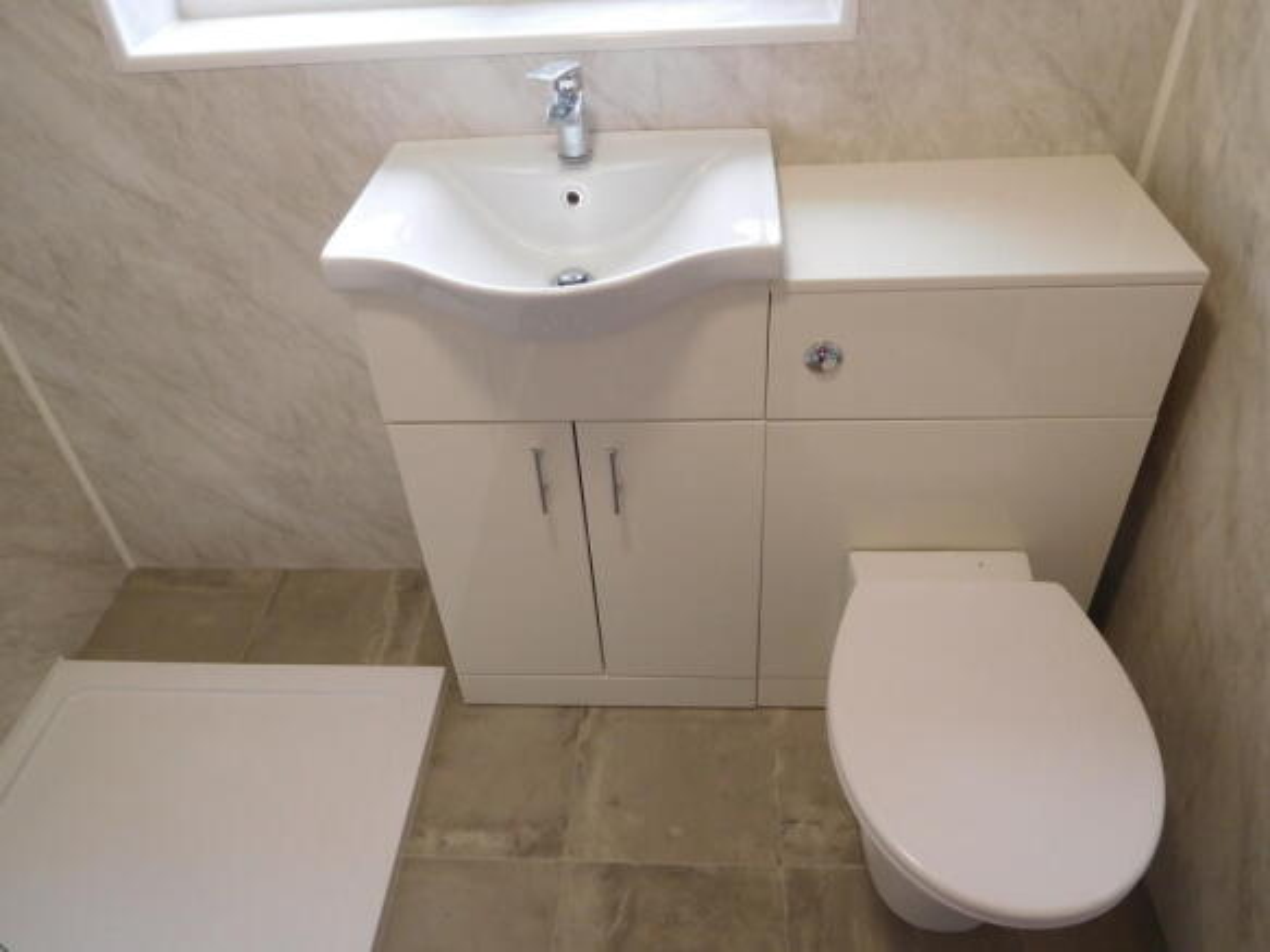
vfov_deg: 54.9
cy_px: 476
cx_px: 635
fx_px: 917
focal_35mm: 25
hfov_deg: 69.4
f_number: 3.4
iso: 160
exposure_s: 1/30
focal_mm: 4.5
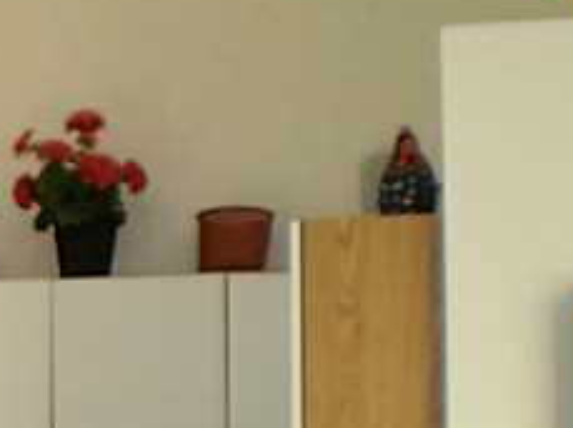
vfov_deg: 11.6
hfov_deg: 14.2
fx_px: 2082
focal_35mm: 126
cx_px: -400
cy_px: 433
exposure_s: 1/30
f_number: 3.1
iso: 125
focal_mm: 6.3
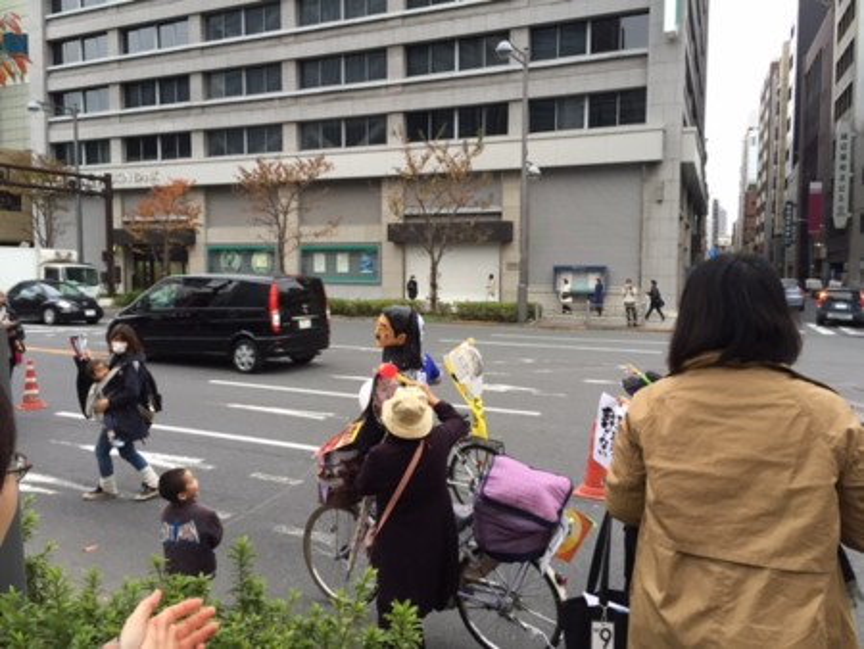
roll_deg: -1.0
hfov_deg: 61.6
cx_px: 432
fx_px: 724
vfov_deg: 48.3
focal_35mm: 29
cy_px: 324
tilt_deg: -4.0
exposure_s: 1/30
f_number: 2.2
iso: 32
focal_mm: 4.15
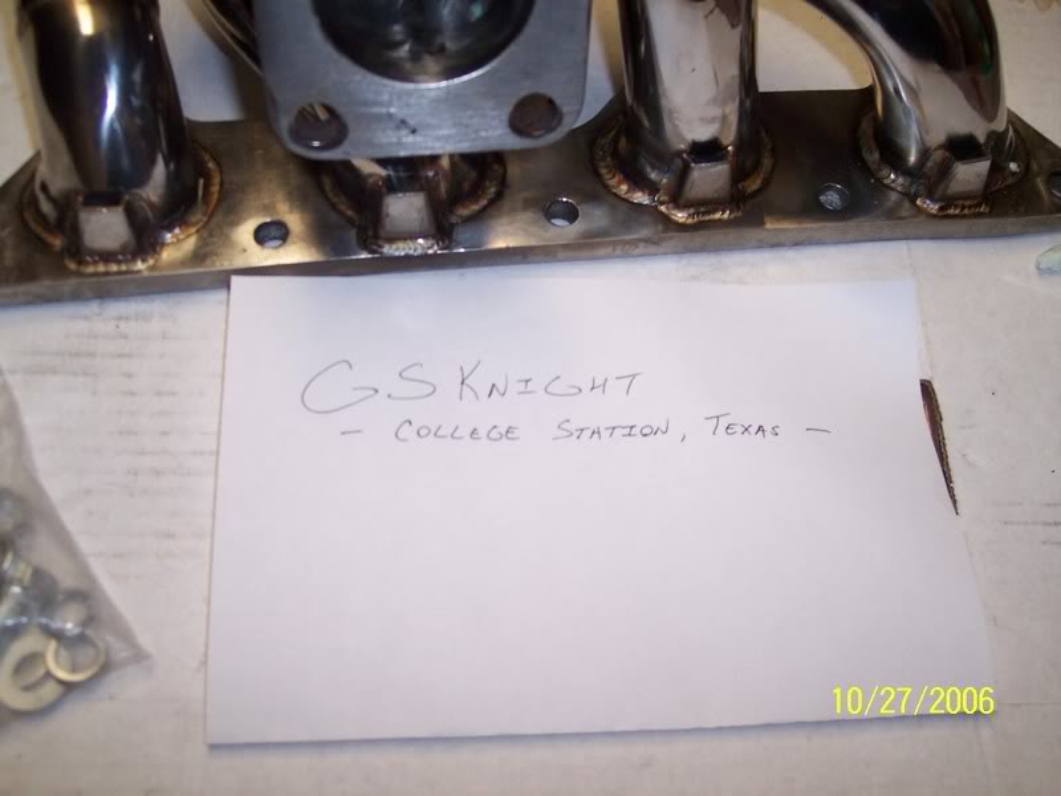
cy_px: 398
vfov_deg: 37.7
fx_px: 1165
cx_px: 530
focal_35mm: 38
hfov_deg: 49.0
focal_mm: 8
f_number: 2.8
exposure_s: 1/45
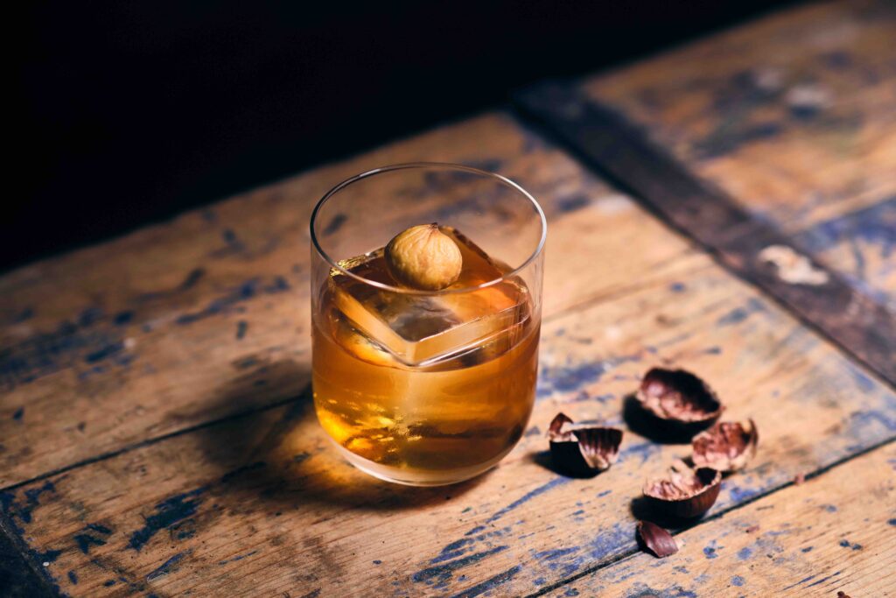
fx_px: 2091
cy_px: 299
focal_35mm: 84
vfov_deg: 16.3
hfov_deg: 24.2
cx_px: 448
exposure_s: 1/50
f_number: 2
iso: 320
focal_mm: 56
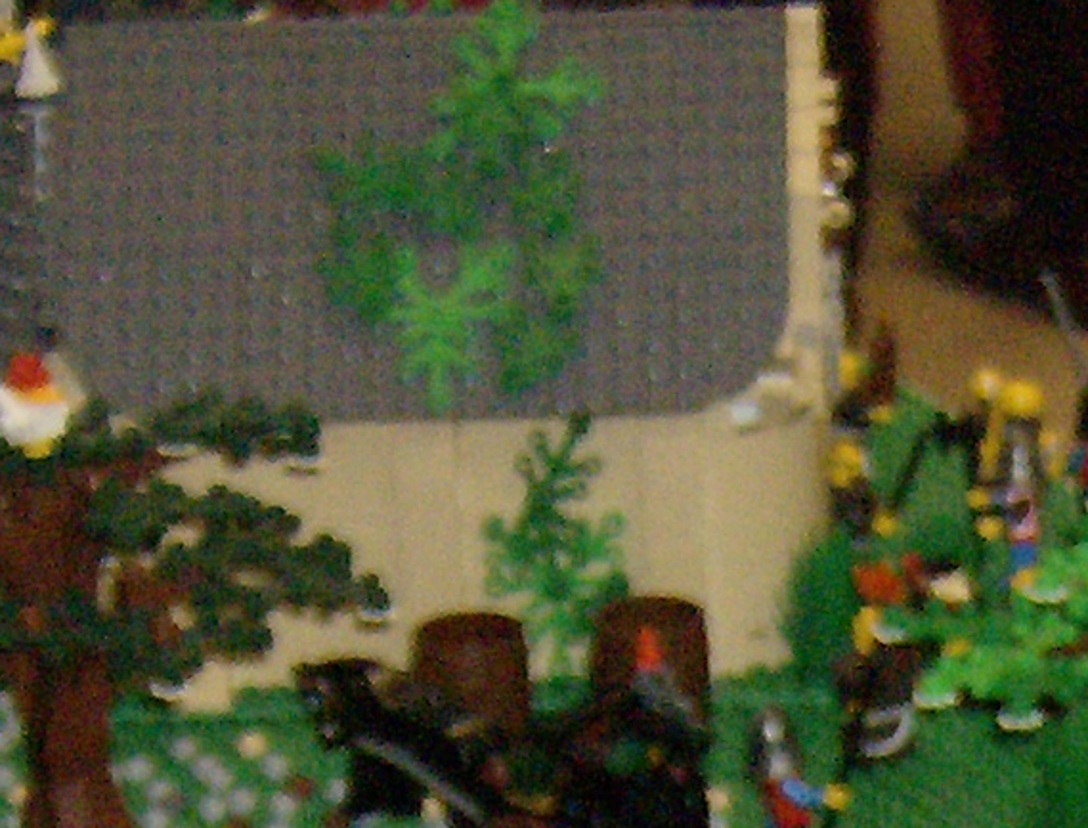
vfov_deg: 8.1
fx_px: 5593
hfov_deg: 10.9
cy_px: 1572
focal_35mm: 177
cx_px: 1277
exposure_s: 1/60
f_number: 2.8
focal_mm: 6
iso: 200
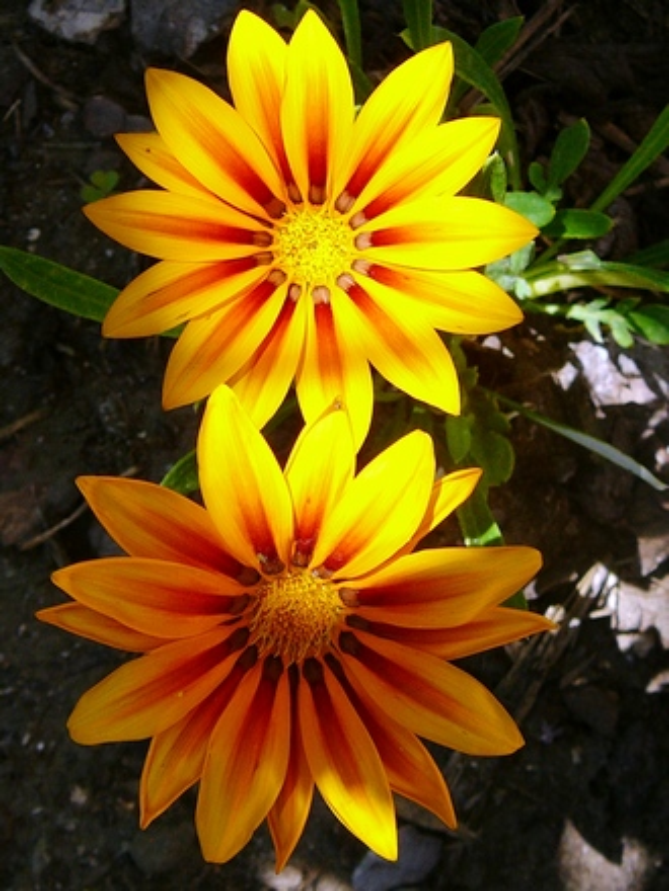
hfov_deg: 40.7
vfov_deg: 52.6
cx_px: 334
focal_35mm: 35
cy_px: 446
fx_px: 902
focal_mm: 5.2
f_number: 2.8
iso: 80
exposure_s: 1/500
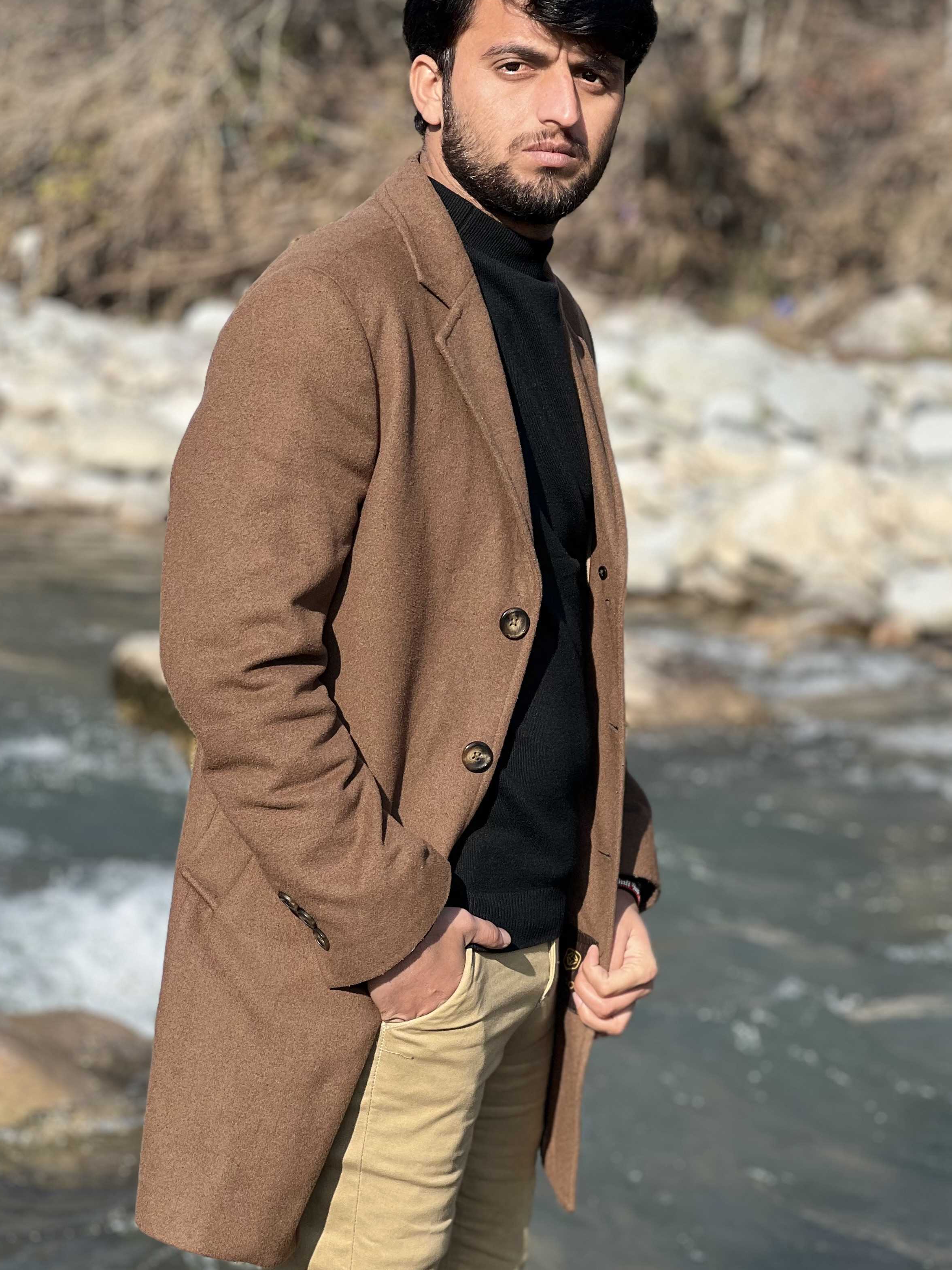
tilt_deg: -6.7
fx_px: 3630
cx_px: 486
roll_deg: -3.6
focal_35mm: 99
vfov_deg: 19.8
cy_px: 678
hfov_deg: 14.9
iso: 32
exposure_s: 1/376
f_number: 2.8
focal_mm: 9
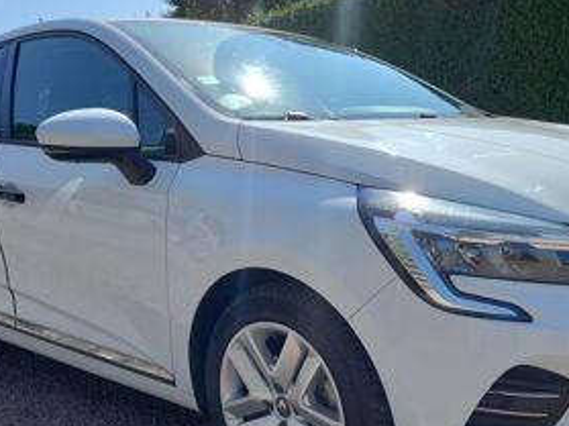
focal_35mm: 43
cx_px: 347
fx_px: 707
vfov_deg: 33.0
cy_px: 312
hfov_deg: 43.6
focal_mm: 4.6
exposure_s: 1/424
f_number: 2
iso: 25
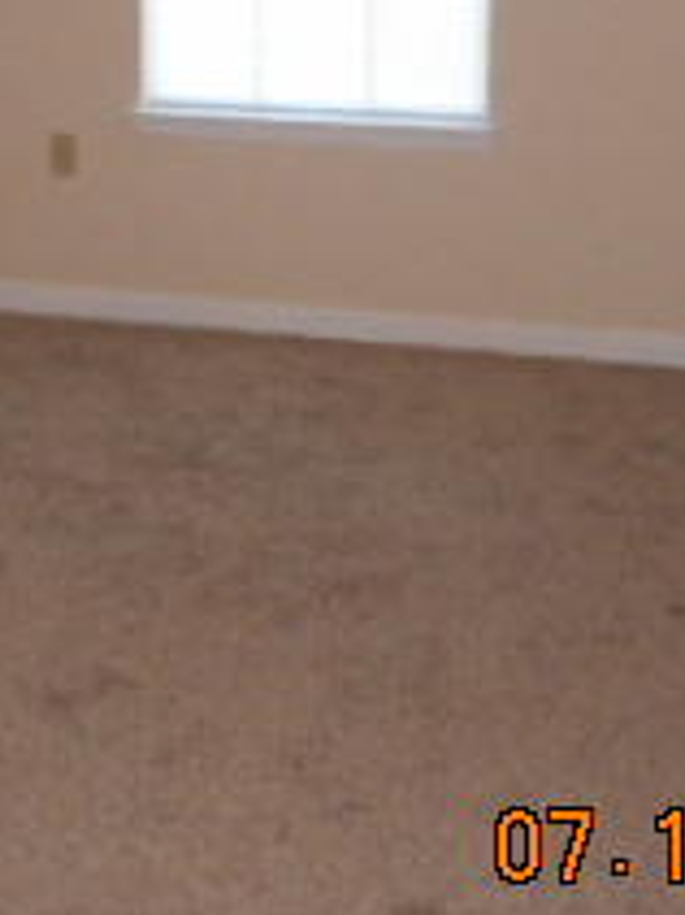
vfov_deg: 24.6
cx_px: 100
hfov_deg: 19.1
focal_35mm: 76
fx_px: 2007
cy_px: 30
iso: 500
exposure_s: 1/25
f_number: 3.7
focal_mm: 4.5
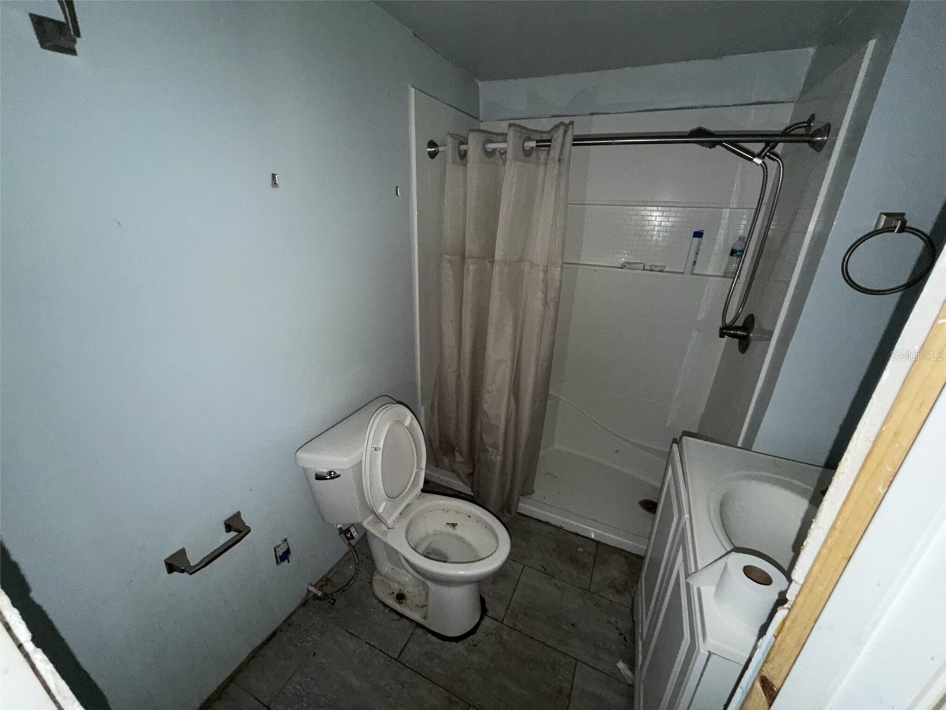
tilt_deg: -20.9
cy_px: 355
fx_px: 383
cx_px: 473
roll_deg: -1.2
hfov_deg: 102.1
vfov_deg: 85.7
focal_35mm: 14
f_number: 2.2
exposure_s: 1/40
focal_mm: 2.22
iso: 200
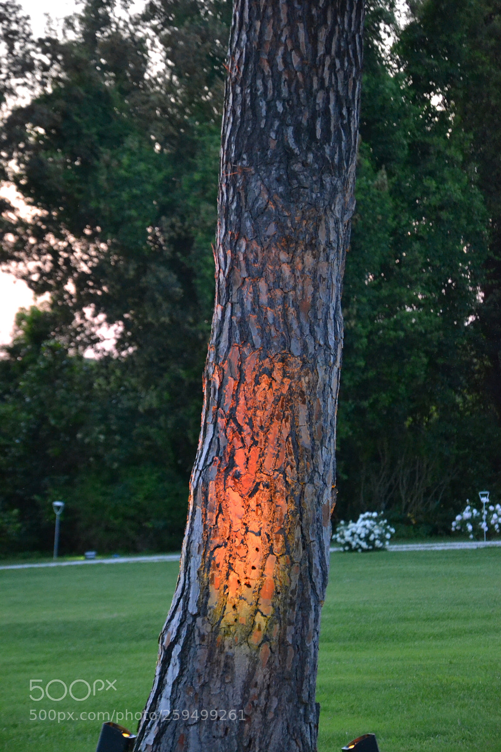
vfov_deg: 13.0
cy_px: 376
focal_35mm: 158
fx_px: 3289
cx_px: 250
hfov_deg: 8.7
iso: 3200
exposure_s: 1/125
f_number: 5.6
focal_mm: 105
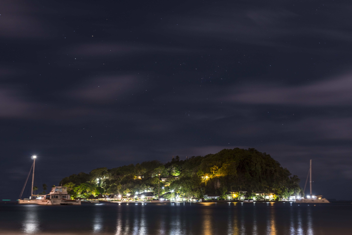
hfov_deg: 42.3
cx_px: 176
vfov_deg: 28.9
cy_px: 118
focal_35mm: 46
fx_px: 455
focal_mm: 31
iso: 100
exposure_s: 30
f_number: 4
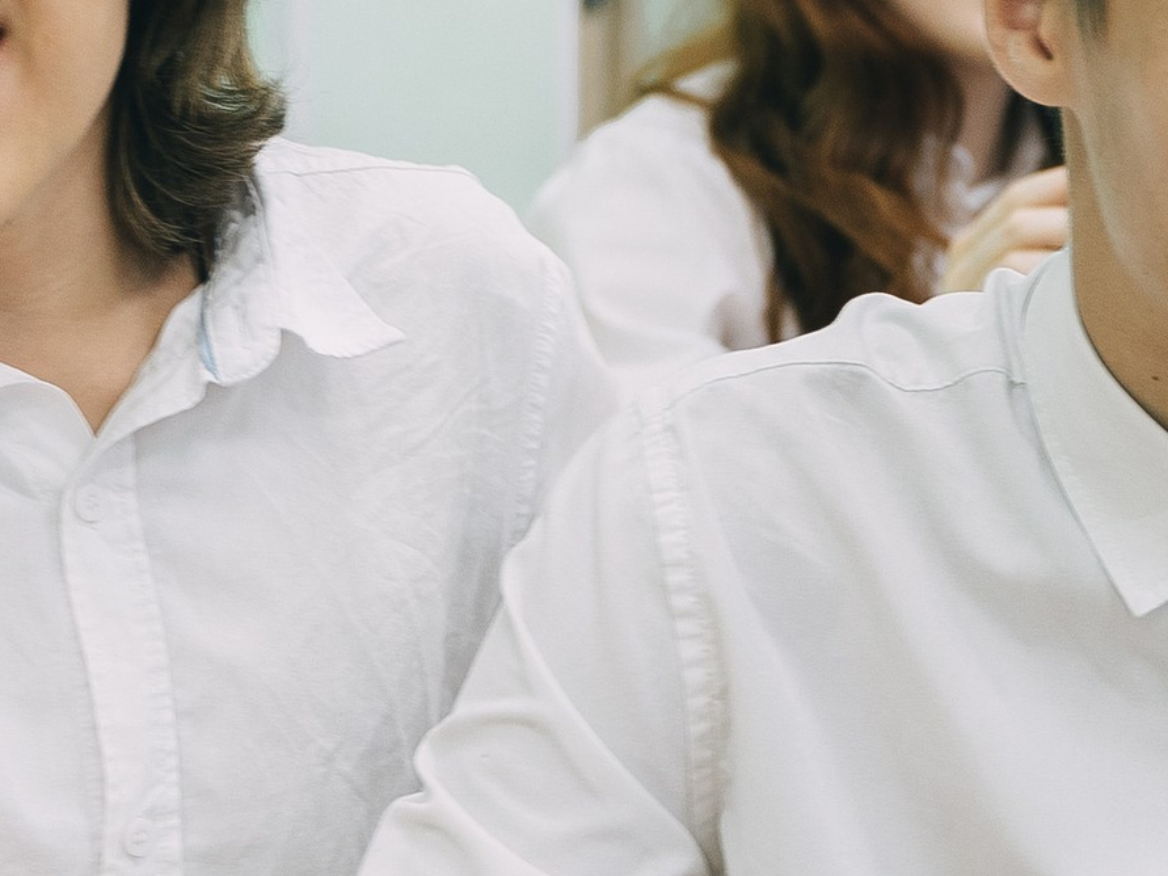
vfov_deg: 12.7
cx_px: 583
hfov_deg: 17.0
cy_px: 118
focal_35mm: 116
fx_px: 3914
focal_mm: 28
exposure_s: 1/100
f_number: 2.8
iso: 320
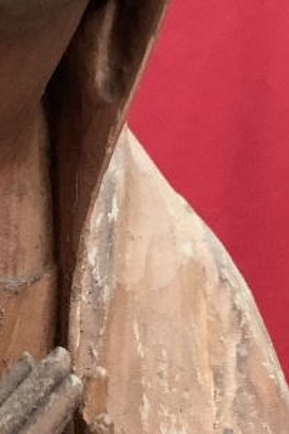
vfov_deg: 19.0
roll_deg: -18.5
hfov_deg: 12.3
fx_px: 1288
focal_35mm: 107
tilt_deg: +0.5
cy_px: 149
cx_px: -119
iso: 1000
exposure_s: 1/16
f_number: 1.8
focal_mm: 4.25
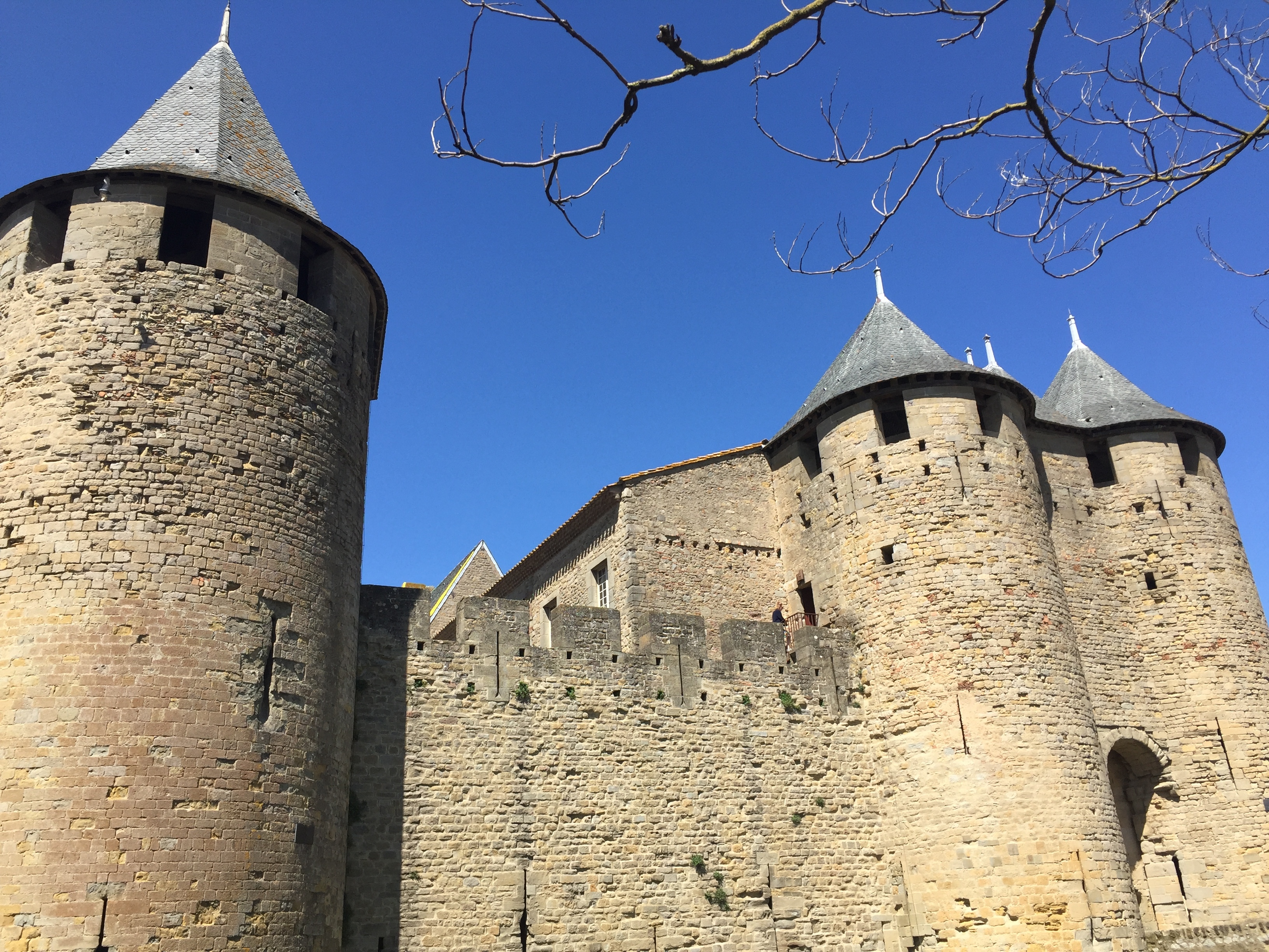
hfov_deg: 61.7
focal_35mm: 29
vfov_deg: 48.2
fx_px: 1063
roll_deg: +2.7
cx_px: 634
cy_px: 476
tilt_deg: +23.3
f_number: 2.2
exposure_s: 1/1582
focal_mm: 4.15
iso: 32
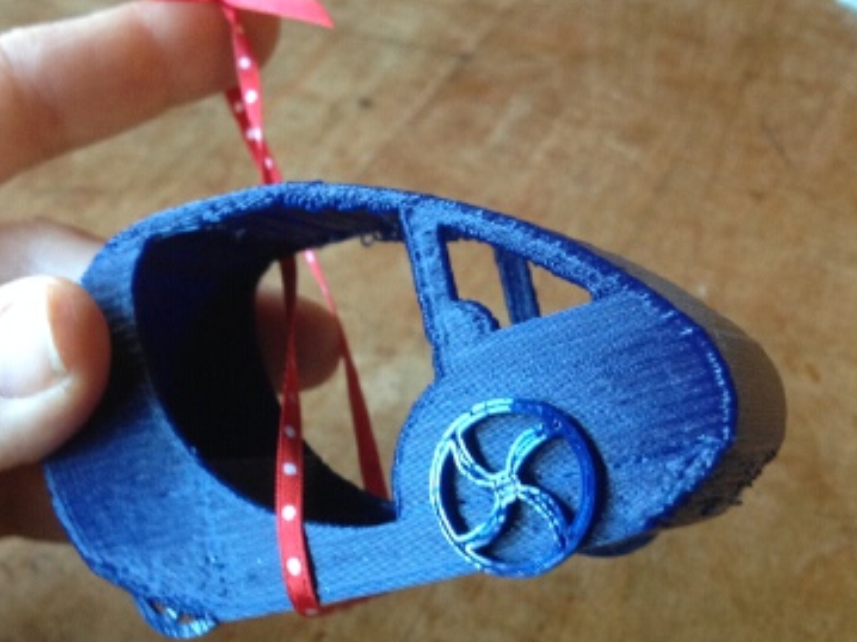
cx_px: 378
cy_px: 399
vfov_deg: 27.9
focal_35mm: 52
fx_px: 1287
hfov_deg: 36.8
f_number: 2.4
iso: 160
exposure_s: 1/20
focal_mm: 4.28
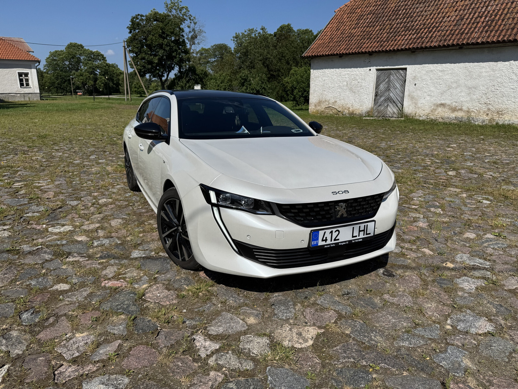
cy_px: 194
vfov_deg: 56.8
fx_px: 359
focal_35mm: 24
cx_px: 259
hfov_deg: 71.6
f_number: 1.78
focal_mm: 6.76
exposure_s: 1/9009
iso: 80
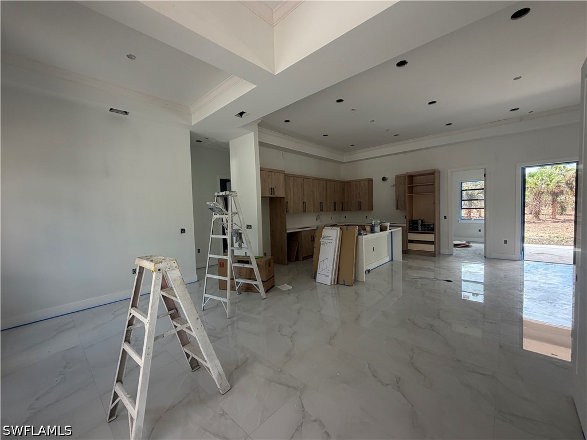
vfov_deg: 85.7
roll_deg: +1.5
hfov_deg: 102.1
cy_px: 220
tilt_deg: -2.9
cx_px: 294
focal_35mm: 14
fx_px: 237
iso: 100
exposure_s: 1/121
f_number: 2.2
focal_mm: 2.22
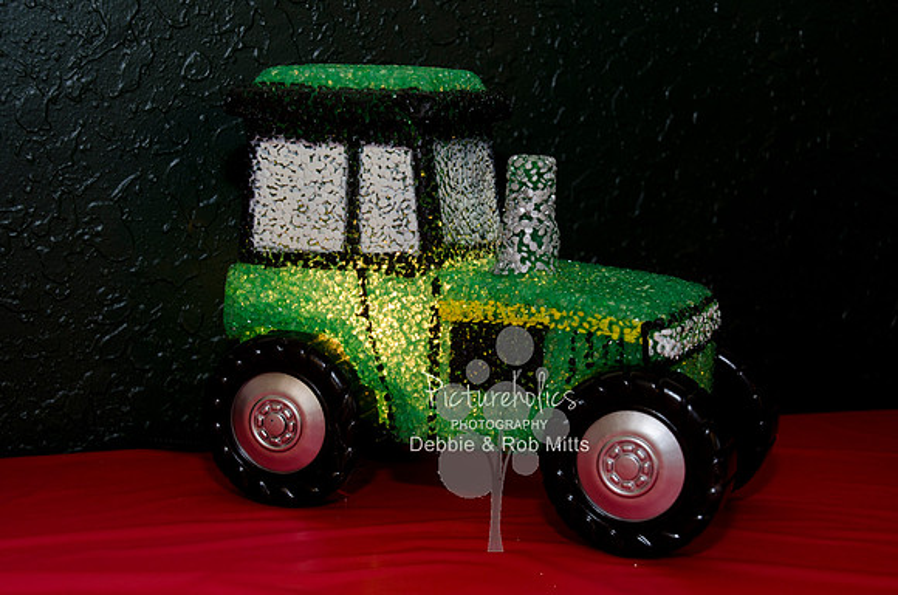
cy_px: 298
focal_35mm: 63
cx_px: 449
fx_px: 1568
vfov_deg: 21.5
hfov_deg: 32.0
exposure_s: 1/60
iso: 400
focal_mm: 42
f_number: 5.6
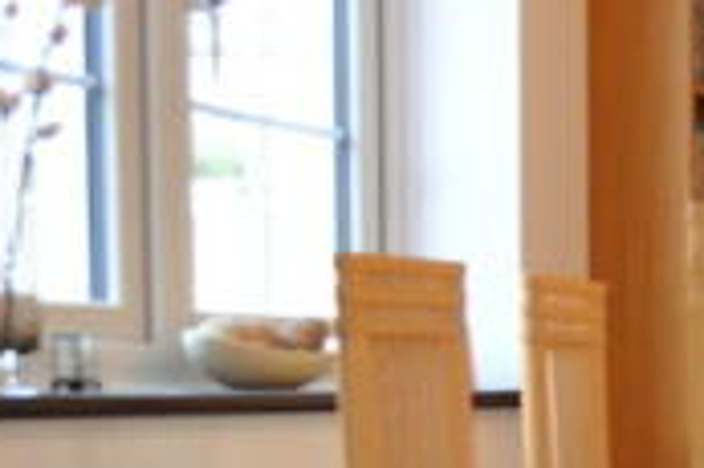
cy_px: 456
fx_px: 2227
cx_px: 1241
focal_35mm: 114
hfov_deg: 15.6
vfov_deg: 11.9
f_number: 4.5
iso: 1250
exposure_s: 1/80
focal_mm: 20
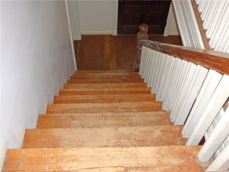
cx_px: 114
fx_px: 271
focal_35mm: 41
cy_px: 86
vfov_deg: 35.1
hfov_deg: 45.8
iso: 400
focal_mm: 7.07
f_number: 3.6
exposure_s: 1/60
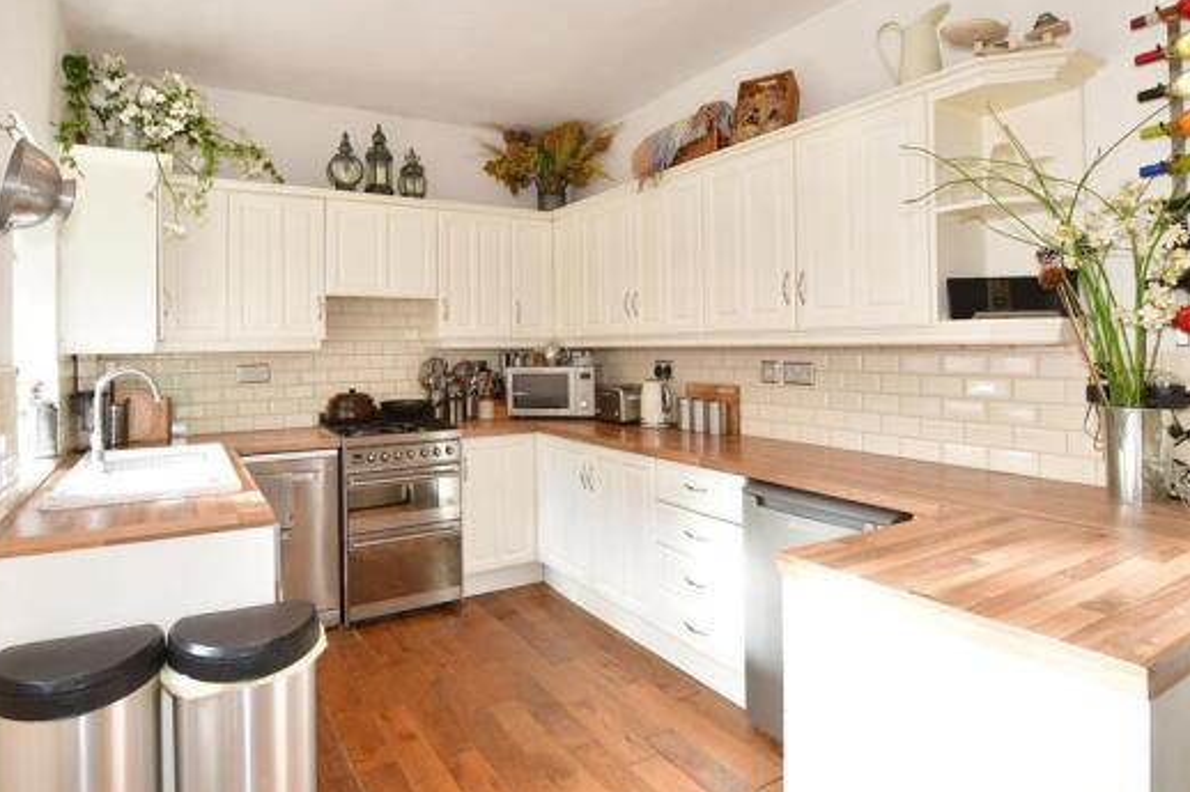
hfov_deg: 86.8
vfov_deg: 64.1
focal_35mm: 19
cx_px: 549
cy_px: 329
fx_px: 628
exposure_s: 1/5
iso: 200
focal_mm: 10
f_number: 8
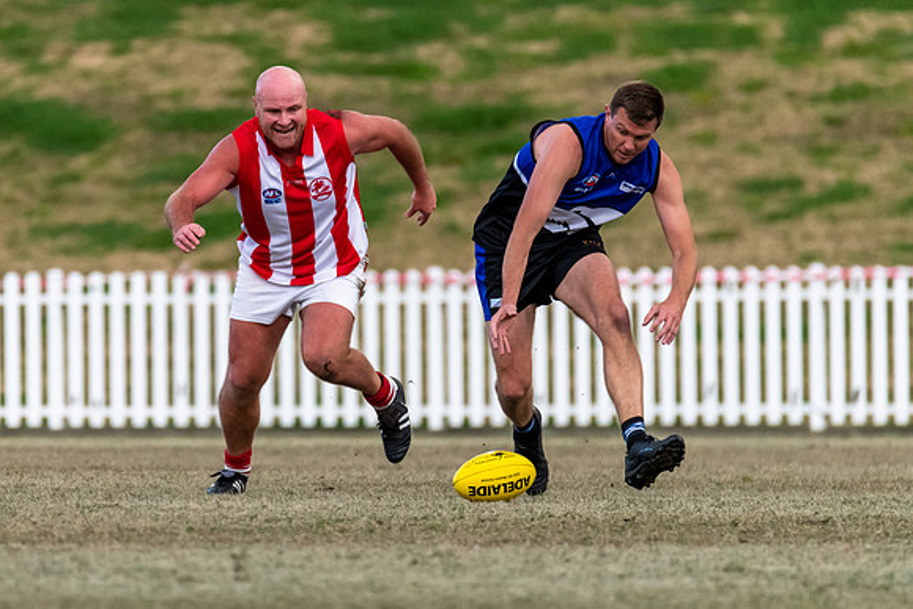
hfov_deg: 2.3
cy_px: 284
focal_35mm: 901
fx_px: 22865
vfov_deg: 1.5
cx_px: 306
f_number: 6.3
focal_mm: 600
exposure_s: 1/1600
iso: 2200
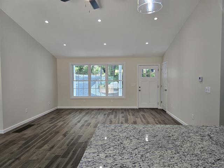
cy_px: 84
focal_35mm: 23
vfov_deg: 58.9
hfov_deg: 73.9
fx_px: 149
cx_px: 112
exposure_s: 1/120
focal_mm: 6.3
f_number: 1.7
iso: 100
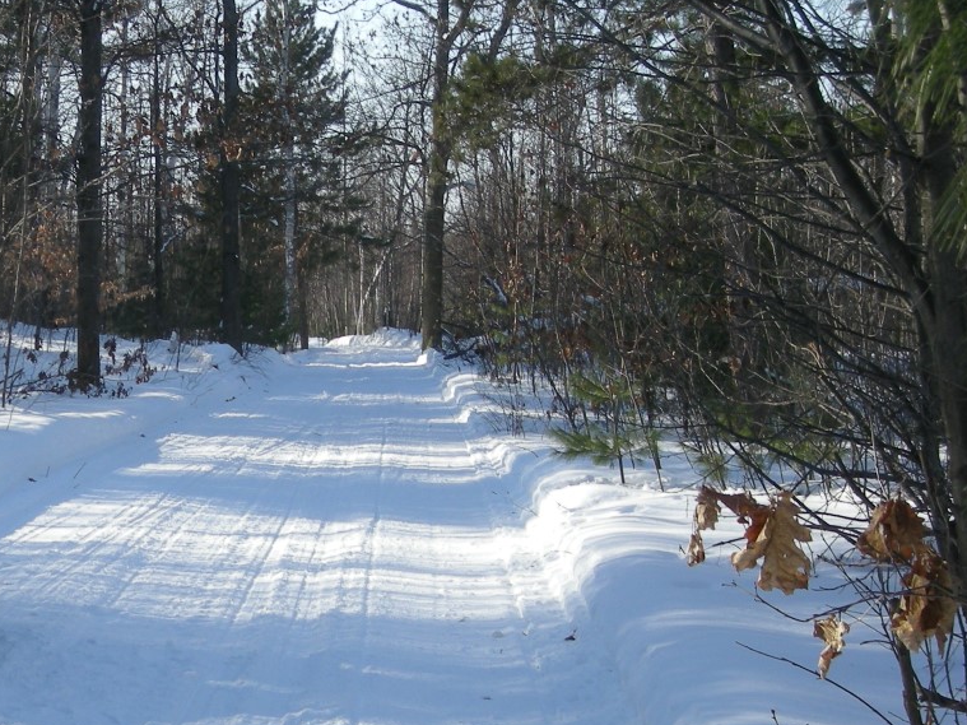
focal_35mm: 93
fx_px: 2598
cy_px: 410
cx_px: 96
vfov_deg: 15.9
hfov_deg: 20.7
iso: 50
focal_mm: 7.9
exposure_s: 1/437
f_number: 3.2
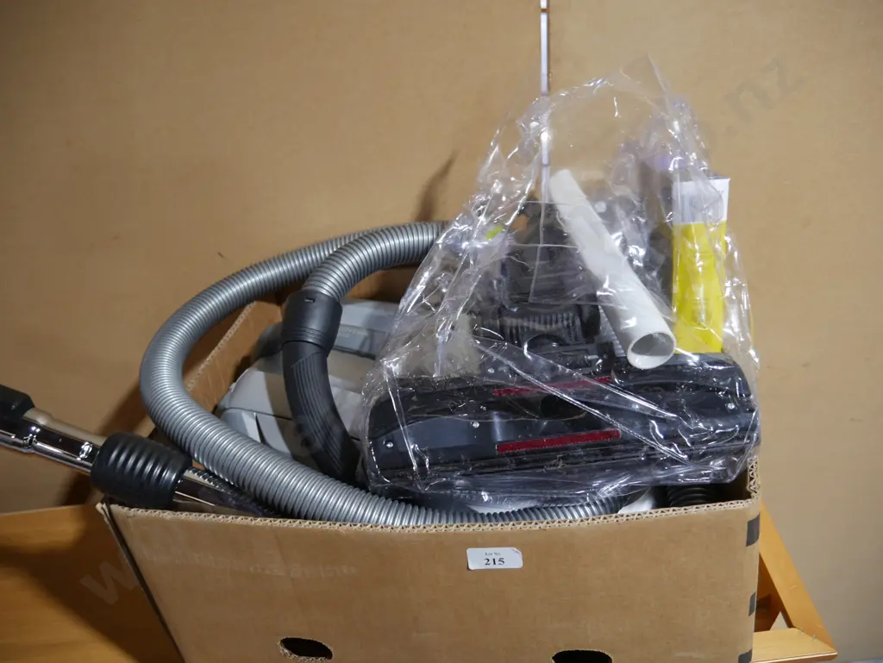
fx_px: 715
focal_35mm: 28
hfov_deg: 63.4
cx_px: 442
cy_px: 332
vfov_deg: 49.8
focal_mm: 14
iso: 320
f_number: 3.5
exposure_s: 1/60
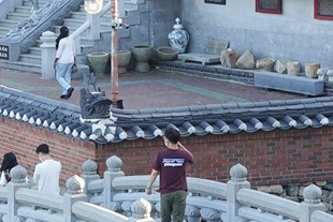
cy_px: 2
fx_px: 2091
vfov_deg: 6.1
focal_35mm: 226
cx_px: 171
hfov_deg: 9.1
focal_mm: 35
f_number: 9
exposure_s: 1/100
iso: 400
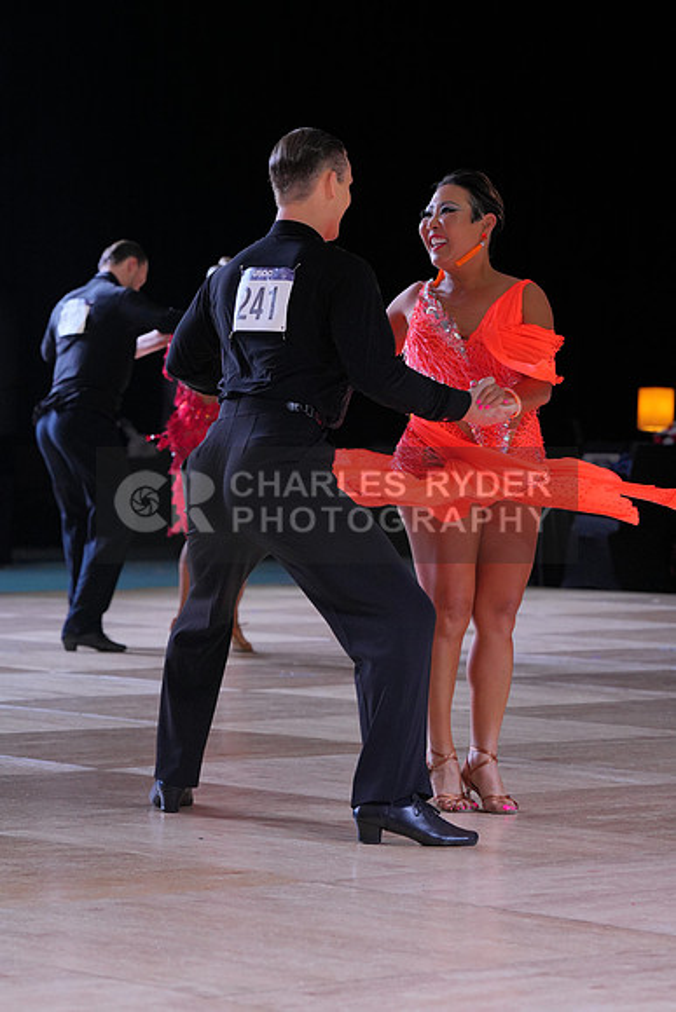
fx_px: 3631
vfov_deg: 15.9
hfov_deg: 10.6
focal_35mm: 129
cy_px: 506
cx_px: 338
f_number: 6.3
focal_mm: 129
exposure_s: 1/400
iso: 2000
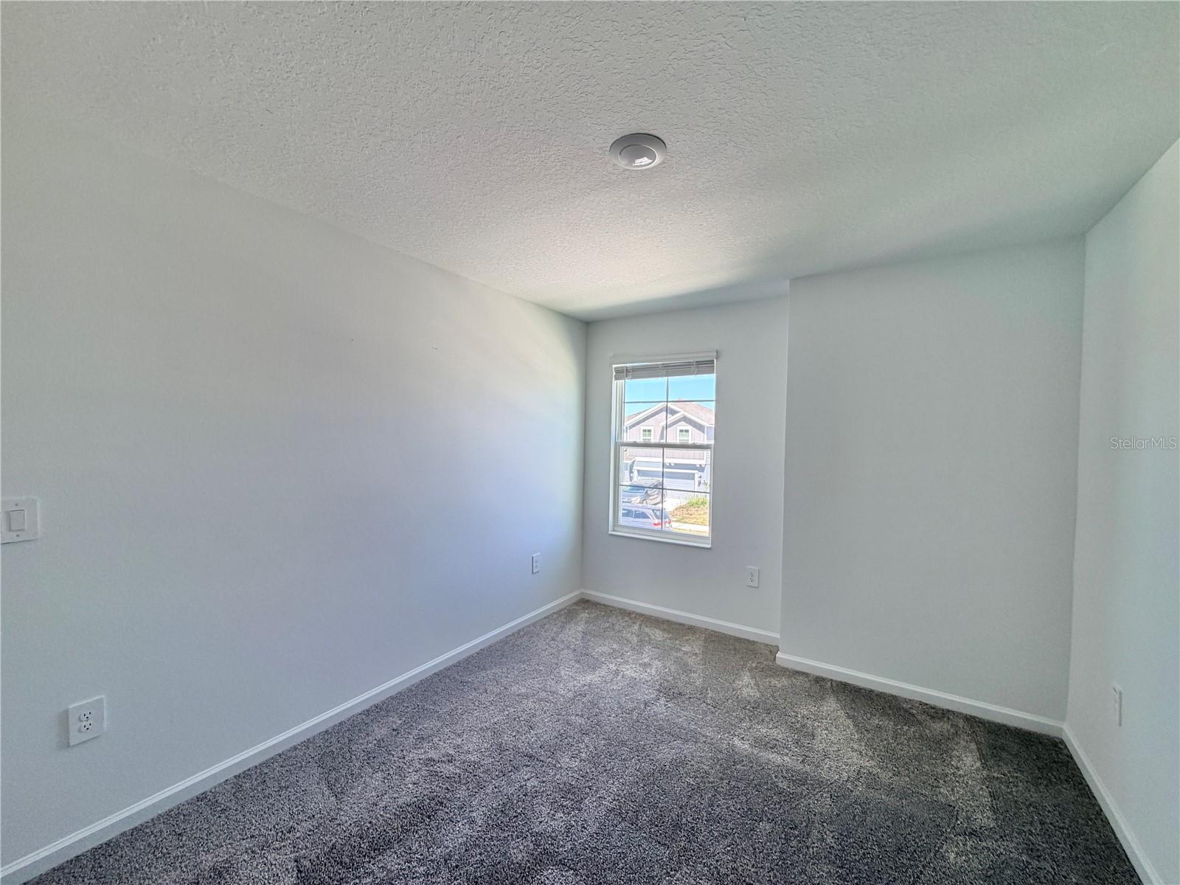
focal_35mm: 14
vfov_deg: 85.7
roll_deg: -1.1
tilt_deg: -1.3
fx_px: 477
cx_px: 590
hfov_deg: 102.1
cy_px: 442
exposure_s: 1/120
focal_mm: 2.22
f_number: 2.2
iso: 100
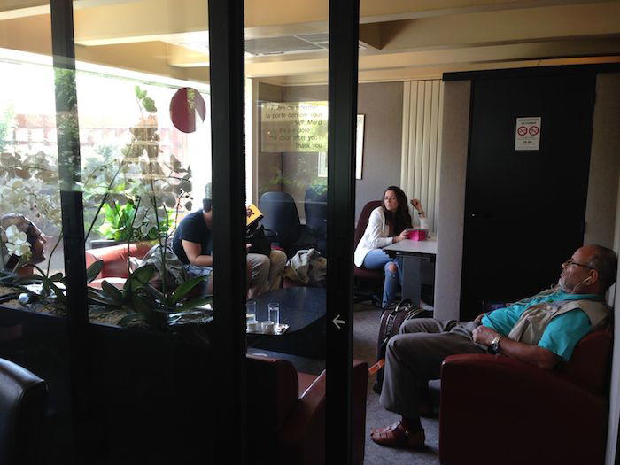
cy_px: 232
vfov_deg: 42.9
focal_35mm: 33
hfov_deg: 55.4
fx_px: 591
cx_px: 310
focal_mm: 4.12
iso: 50
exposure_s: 1/40
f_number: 2.4
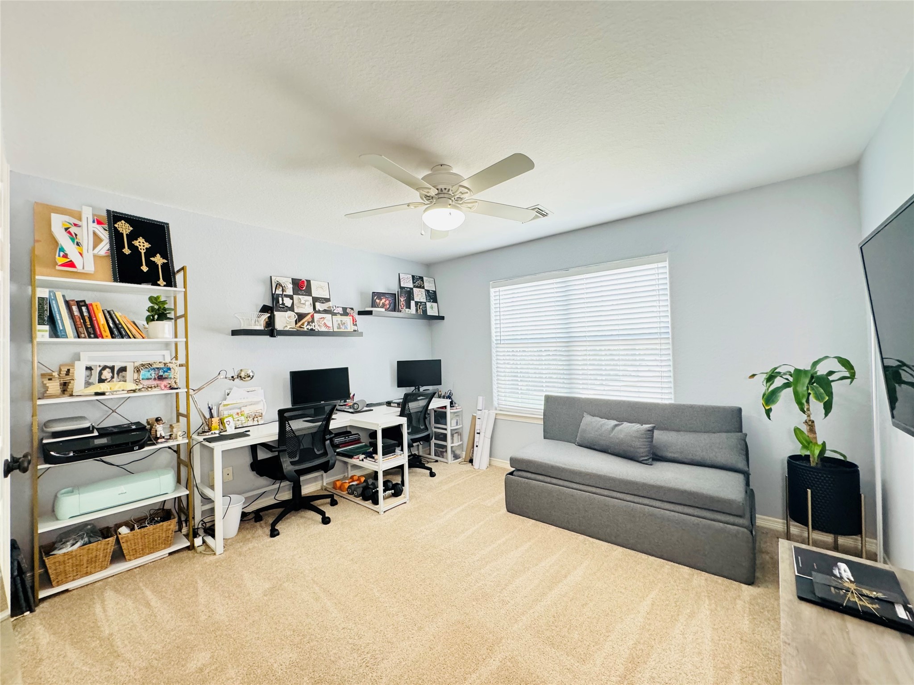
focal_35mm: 14
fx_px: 370
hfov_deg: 102.1
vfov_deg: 85.7
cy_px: 342
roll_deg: +1.1
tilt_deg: +1.0
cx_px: 457
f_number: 2.2
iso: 320
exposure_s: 1/60
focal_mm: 2.22
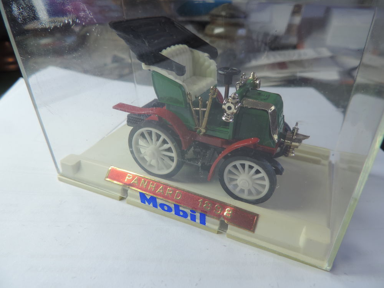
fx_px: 266
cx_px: 192
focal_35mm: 24
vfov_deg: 56.8
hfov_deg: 71.6
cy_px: 144
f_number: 3
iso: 90
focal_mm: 4.3
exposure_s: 1/30
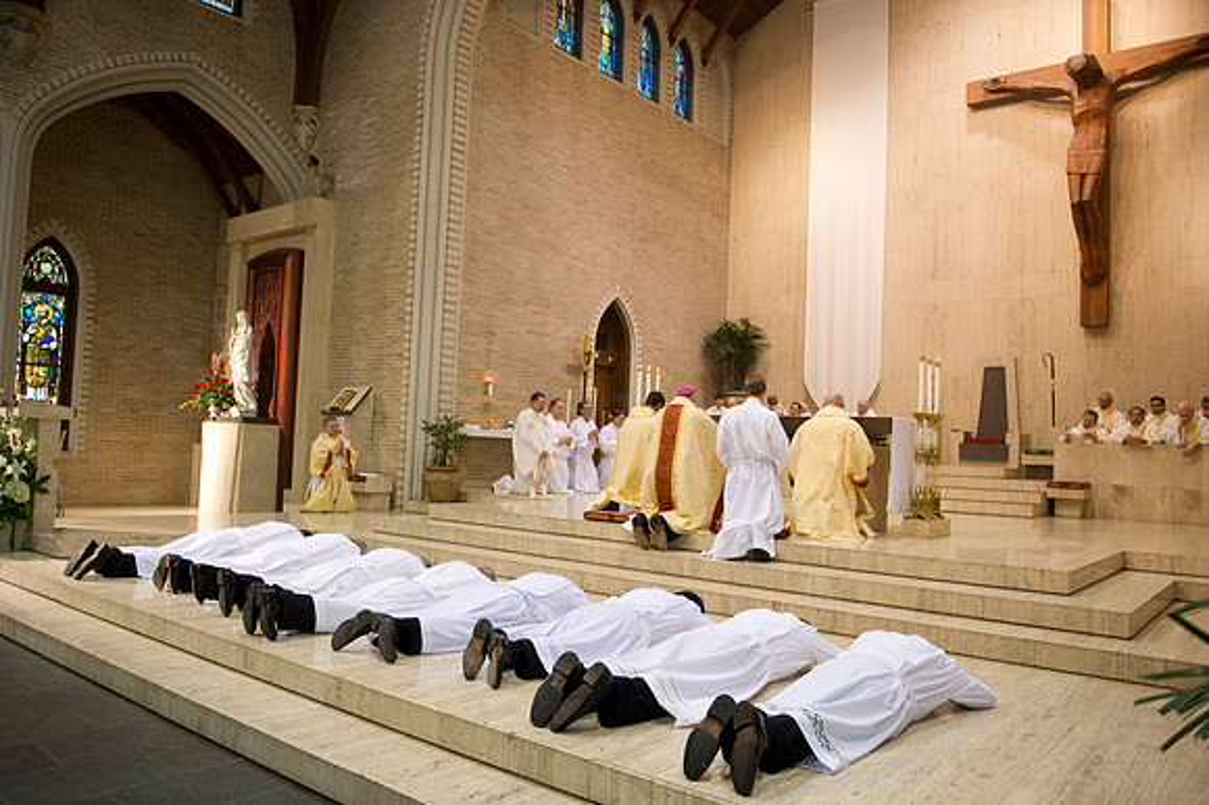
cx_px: 604
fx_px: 906
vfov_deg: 47.9
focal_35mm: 27
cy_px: 402
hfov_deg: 67.4
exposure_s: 1/200
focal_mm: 27
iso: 2000
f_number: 2.8
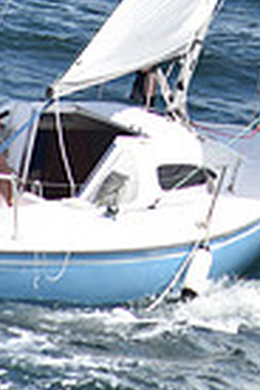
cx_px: 250
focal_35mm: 1229
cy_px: -311
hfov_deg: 1.1
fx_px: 13314
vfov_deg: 1.7
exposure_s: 1/1000
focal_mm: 195
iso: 400
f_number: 9.5
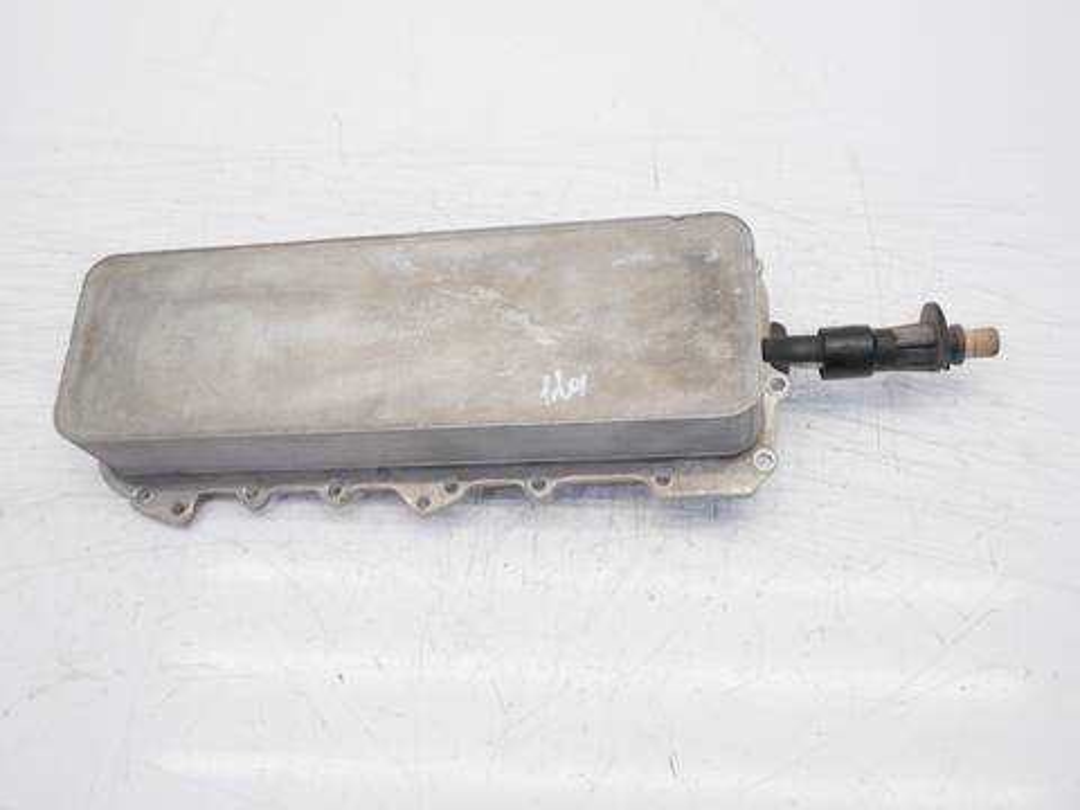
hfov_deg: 56.8
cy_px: 405
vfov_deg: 44.2
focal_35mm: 32
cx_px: 540
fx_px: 998
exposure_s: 1/100
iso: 200
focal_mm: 16
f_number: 4
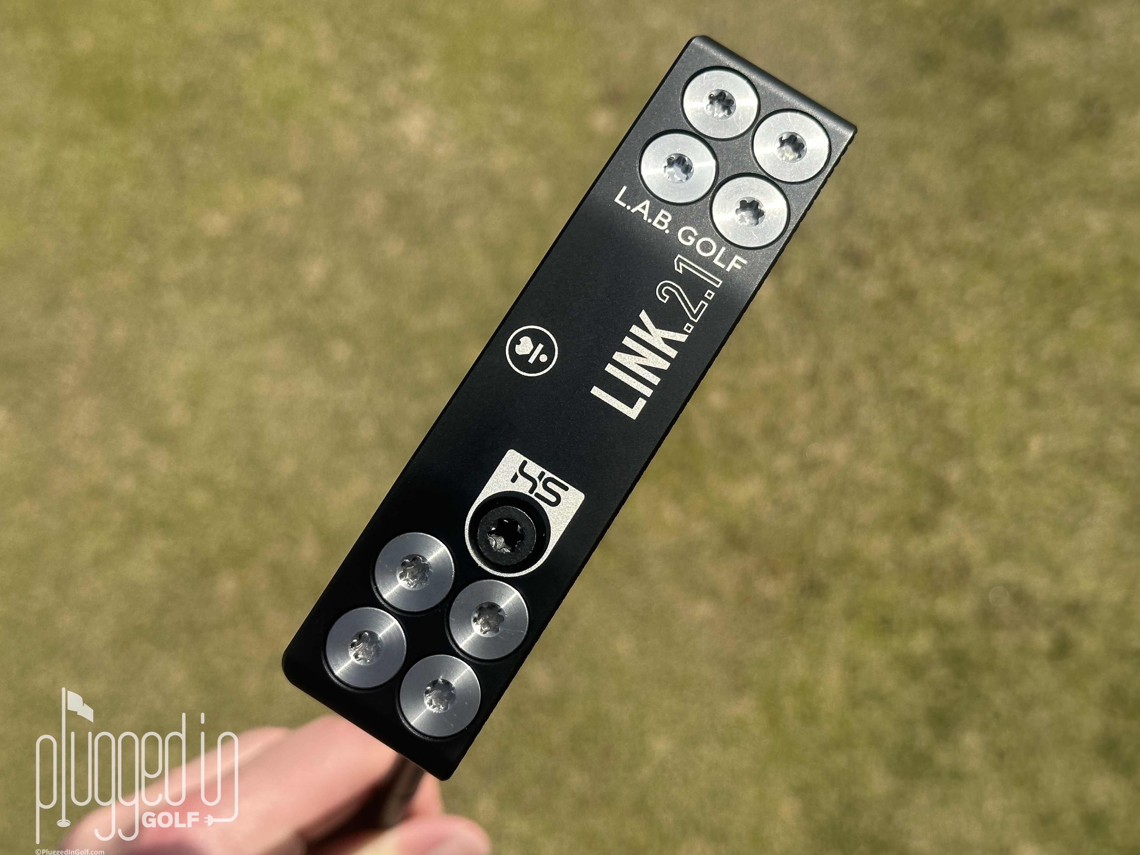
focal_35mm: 50
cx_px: 590
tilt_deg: -63.2
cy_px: 422
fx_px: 1647
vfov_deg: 29.1
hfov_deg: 38.2
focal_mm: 6.86
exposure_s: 1/2809
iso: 64
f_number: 1.78
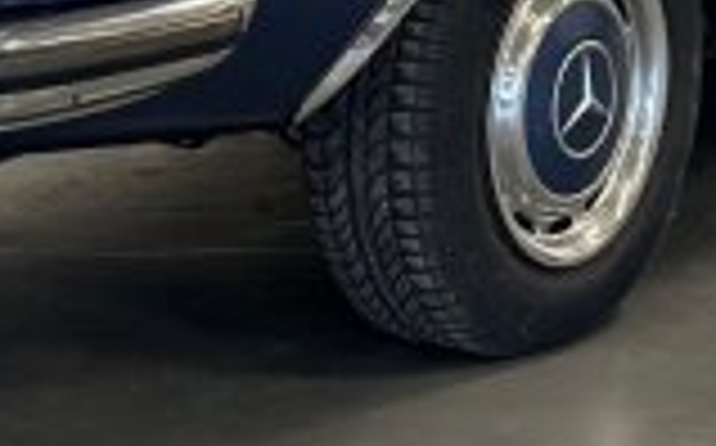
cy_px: -293
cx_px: 311
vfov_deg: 6.3
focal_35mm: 205
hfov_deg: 10.2
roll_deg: +0.3
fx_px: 3996
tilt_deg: -7.8
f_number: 1.78
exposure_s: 1/76
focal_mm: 6.86
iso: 125
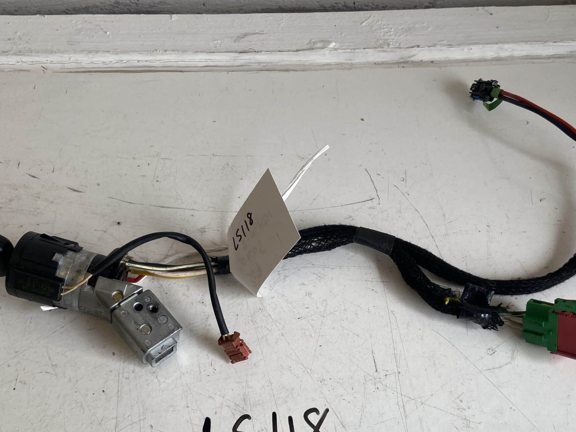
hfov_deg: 49.0
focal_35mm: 38
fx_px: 632
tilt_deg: -58.0
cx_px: 303
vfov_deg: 37.3
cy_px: 287
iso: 32
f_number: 1.8
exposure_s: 1/203
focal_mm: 4.25
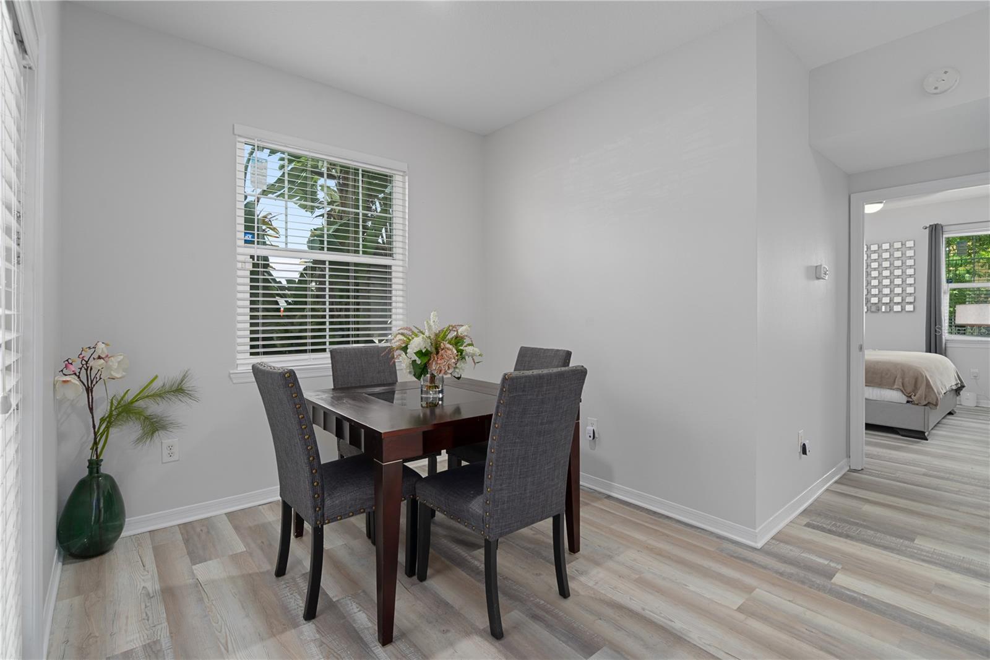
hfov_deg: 96.7
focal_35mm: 16
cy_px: 330
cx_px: 495
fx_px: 440
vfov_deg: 73.7
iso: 320
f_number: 9
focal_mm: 16
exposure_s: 1/3
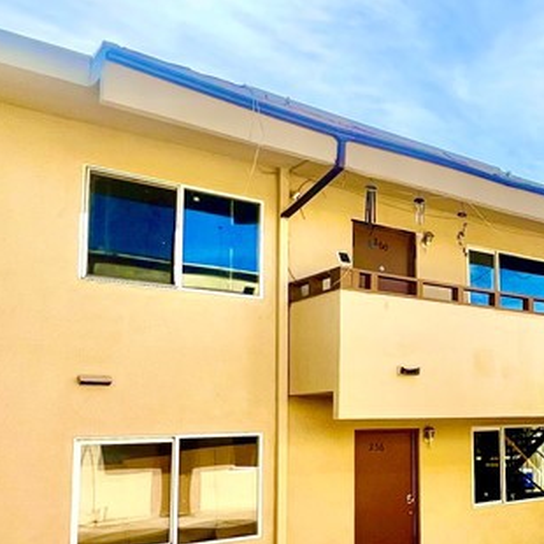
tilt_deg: +5.6
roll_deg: +2.9
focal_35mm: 38
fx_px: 676
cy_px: 361
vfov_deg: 43.3
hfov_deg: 36.6
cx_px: 607
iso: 32
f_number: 1.8
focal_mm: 1.57
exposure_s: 1/1292
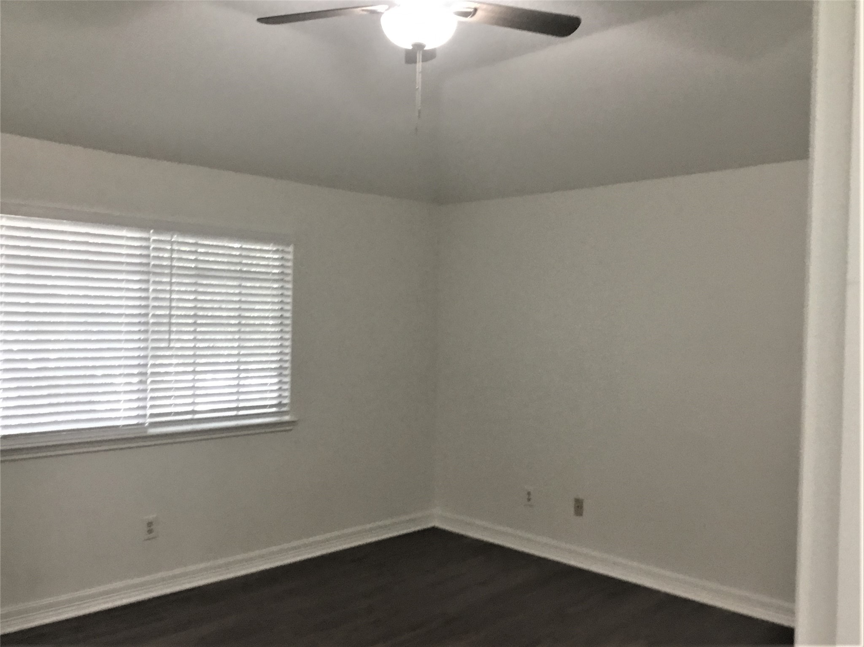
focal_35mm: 31
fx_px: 774
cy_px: 324
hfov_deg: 58.4
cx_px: 432
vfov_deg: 45.4
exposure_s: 1/30
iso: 100
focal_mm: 3.3
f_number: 2.4
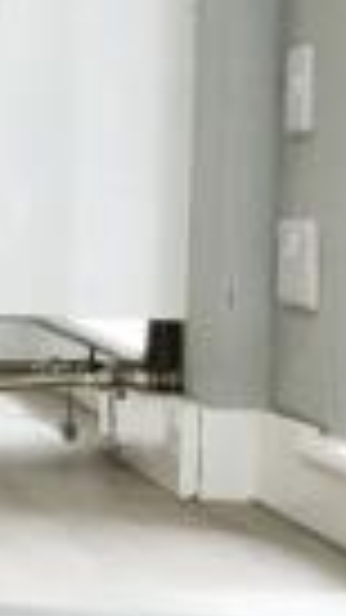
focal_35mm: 125
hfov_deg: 6.3
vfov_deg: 17.2
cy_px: 299
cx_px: -1335
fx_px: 2040
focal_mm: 16
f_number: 10
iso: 2000
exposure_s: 1/125
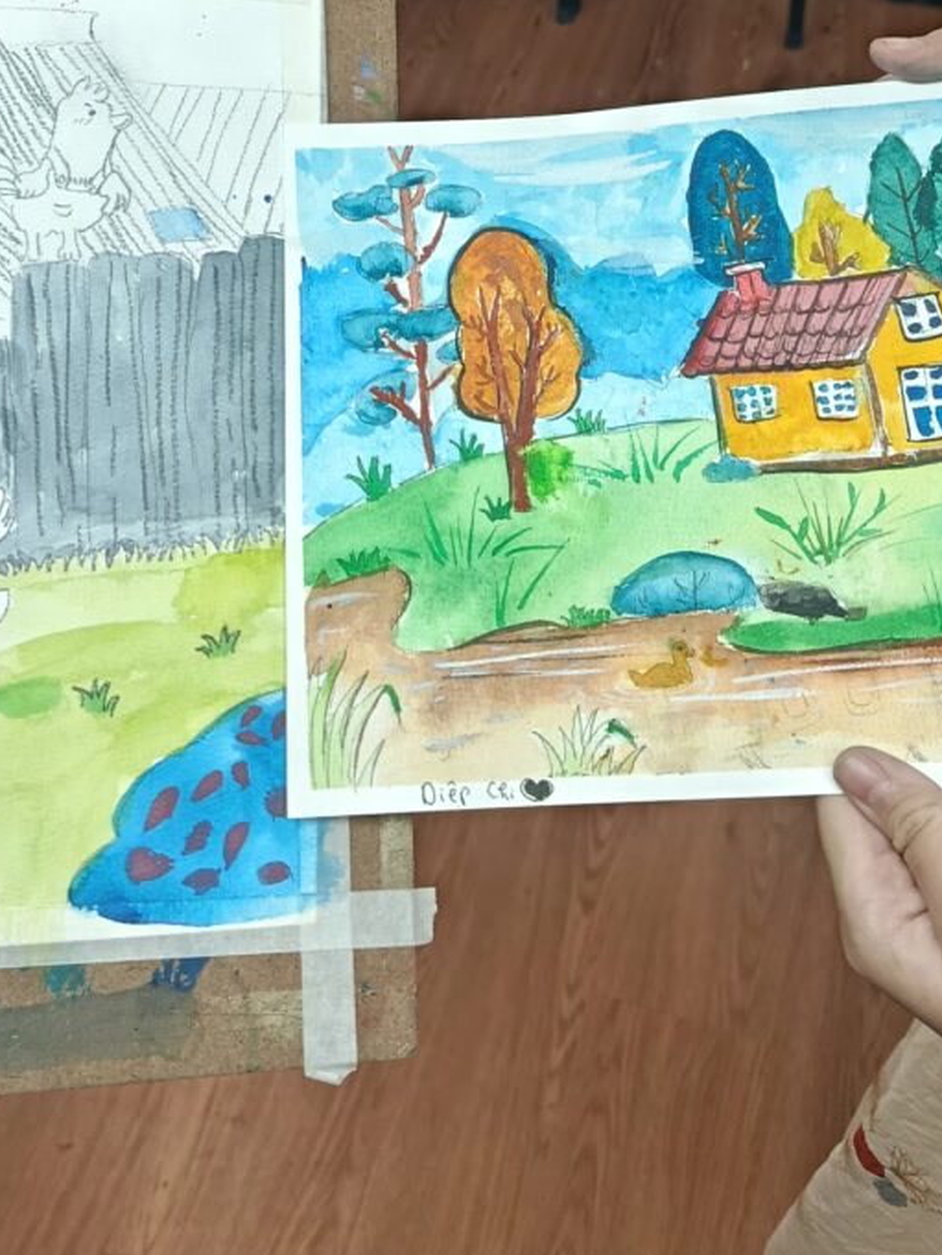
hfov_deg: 30.9
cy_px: 75
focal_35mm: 47
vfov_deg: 37.2
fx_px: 1705
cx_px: 457
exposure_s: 1/100
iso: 228
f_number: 1.7
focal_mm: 5.24
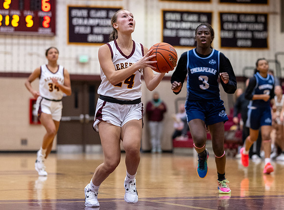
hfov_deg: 13.2
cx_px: 158
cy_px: 91
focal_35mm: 150
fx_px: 1225
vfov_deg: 9.8
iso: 2000
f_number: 1.8
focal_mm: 85
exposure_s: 1/1250
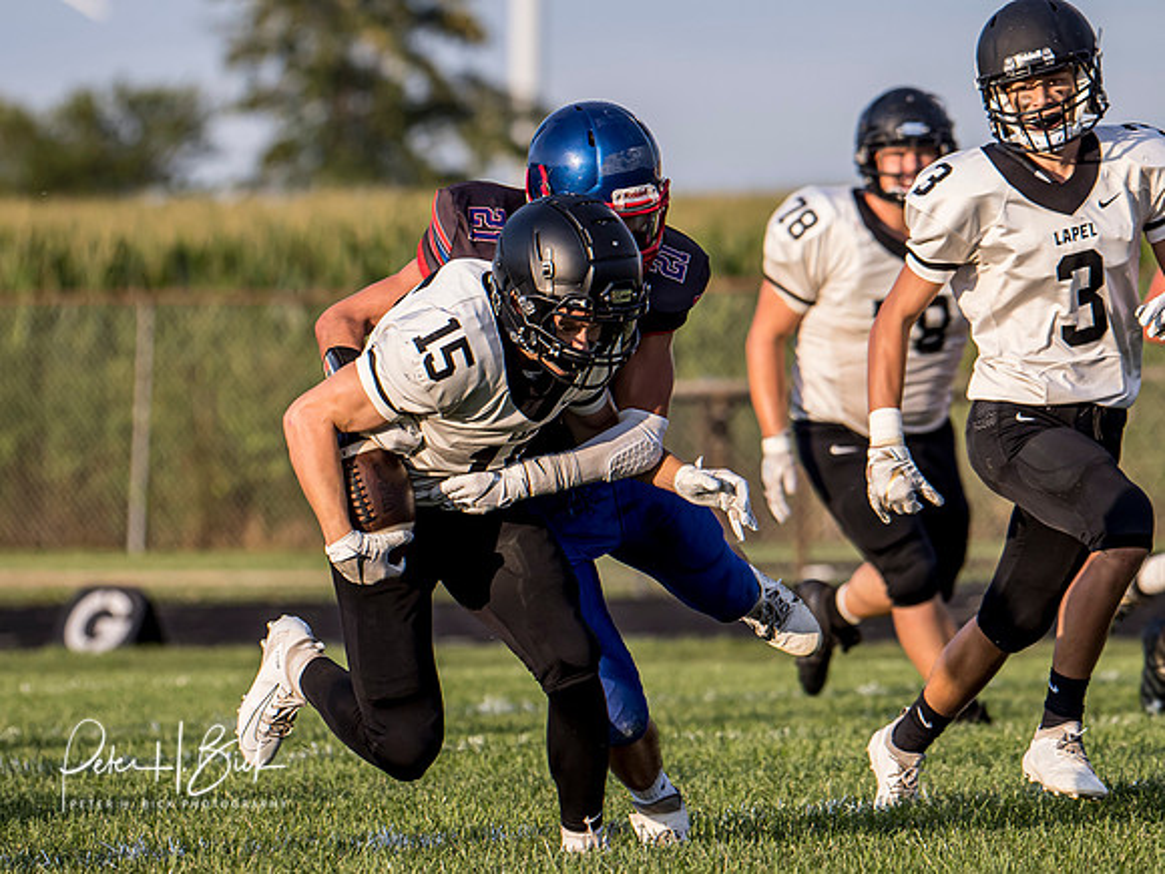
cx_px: 429
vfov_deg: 2.9
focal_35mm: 507
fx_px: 17056
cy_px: 414
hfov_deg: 3.9
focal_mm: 200
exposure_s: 1/1600
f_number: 4
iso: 400
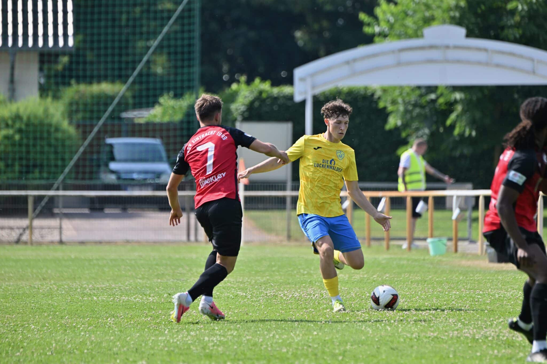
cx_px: 274
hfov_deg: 5.2
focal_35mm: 400
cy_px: 182
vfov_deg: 3.4
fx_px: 6077
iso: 400
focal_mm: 400
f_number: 5.6
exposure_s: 1/1600
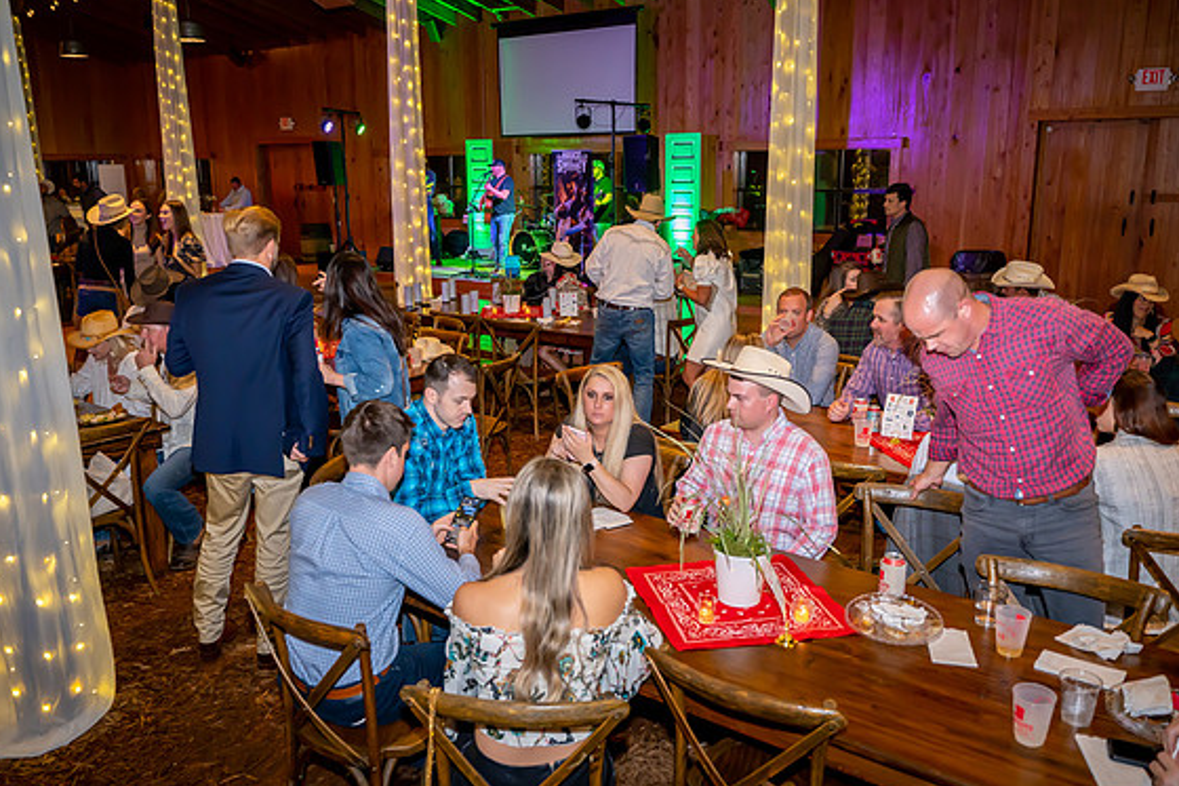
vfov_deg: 44.9
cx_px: 583
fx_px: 949
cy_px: 390
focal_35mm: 29
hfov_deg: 63.7
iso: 2500
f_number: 3.5
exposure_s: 1/200
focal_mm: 28
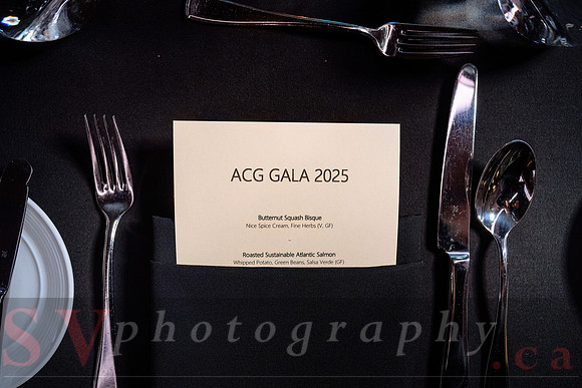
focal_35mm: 26
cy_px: 194
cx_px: 291
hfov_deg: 69.4
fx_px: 420
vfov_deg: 49.6
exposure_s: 1/60
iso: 1600
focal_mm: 26
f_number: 4
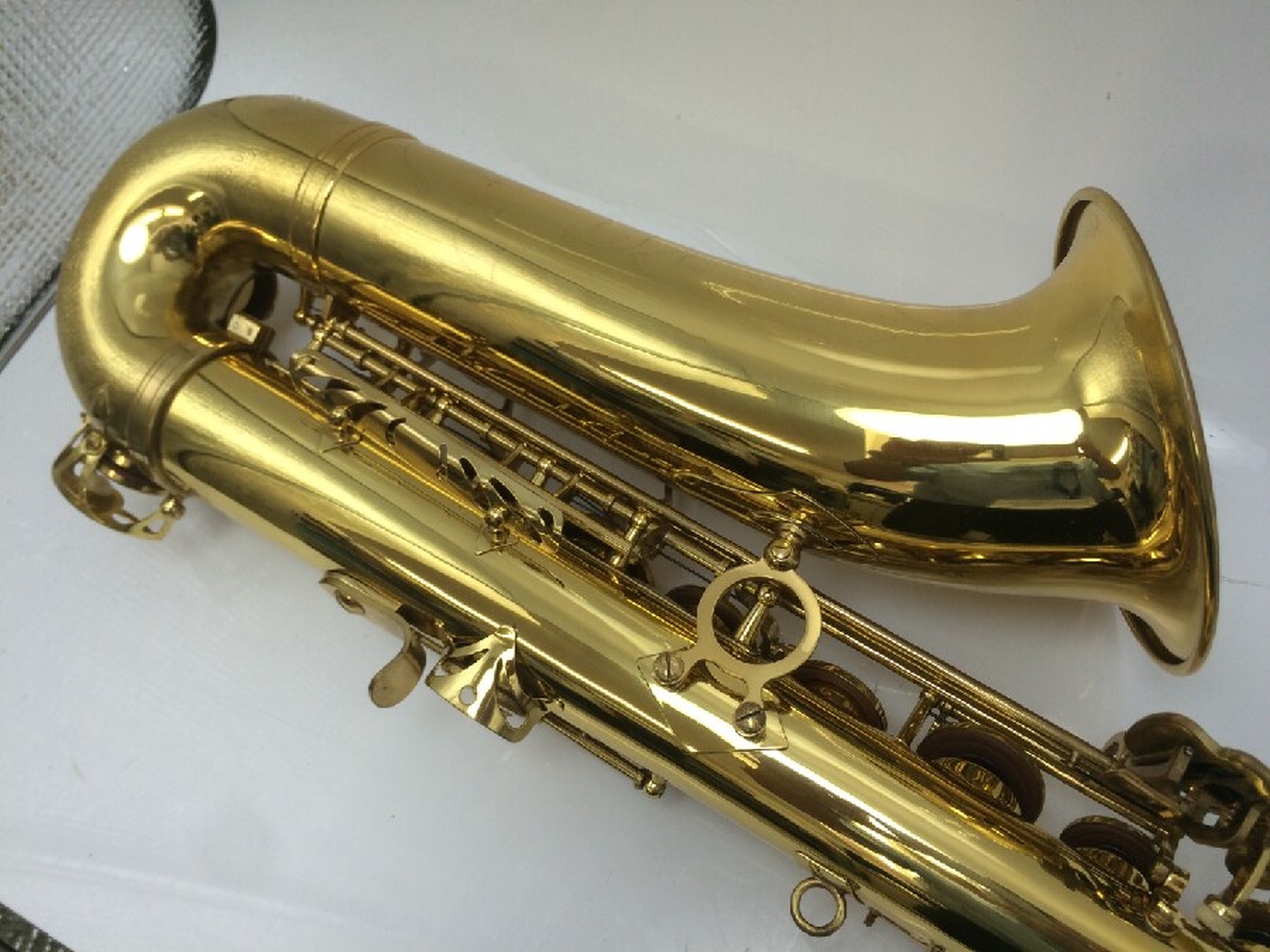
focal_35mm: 29
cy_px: 476
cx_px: 635
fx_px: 1064
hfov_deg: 61.7
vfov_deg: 48.2
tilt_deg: -64.3
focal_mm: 4.15
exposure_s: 1/120
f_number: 2.2
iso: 64
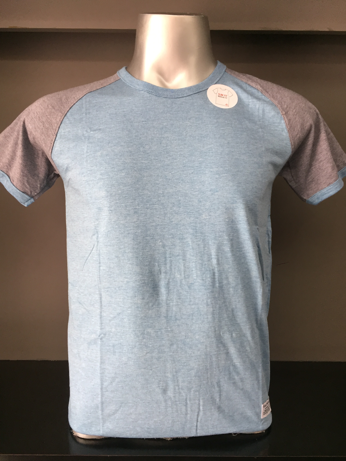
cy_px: 230
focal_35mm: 29
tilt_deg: -3.1
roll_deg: -0.5
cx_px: 173
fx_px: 386
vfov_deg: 61.7
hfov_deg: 48.2
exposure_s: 1/33
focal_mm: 4.15
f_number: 2.2
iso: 100
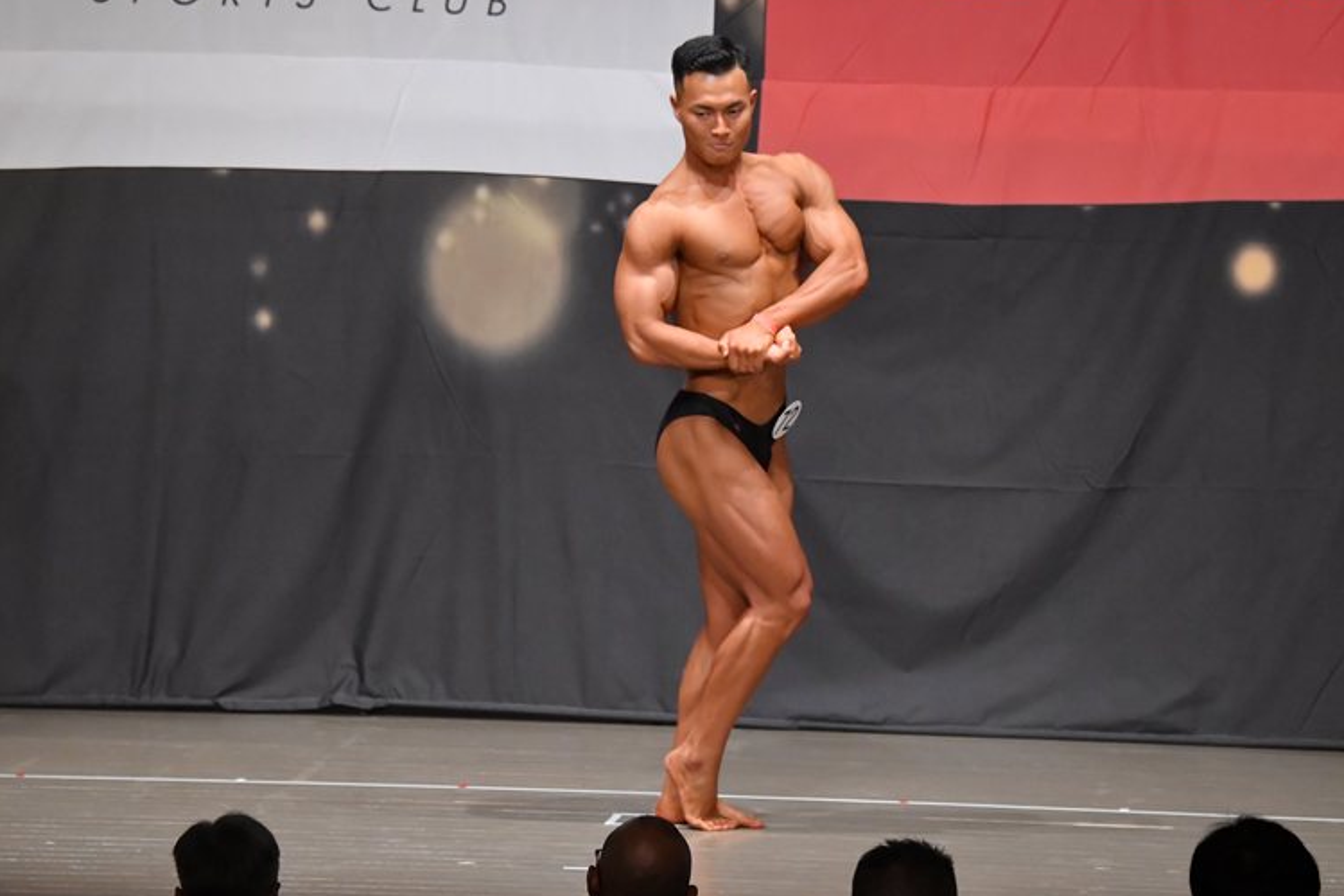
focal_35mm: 209
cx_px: 663
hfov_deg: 9.8
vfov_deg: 6.6
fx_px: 7800
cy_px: 447
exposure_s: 1/400
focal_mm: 135
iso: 6400
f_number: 5.6
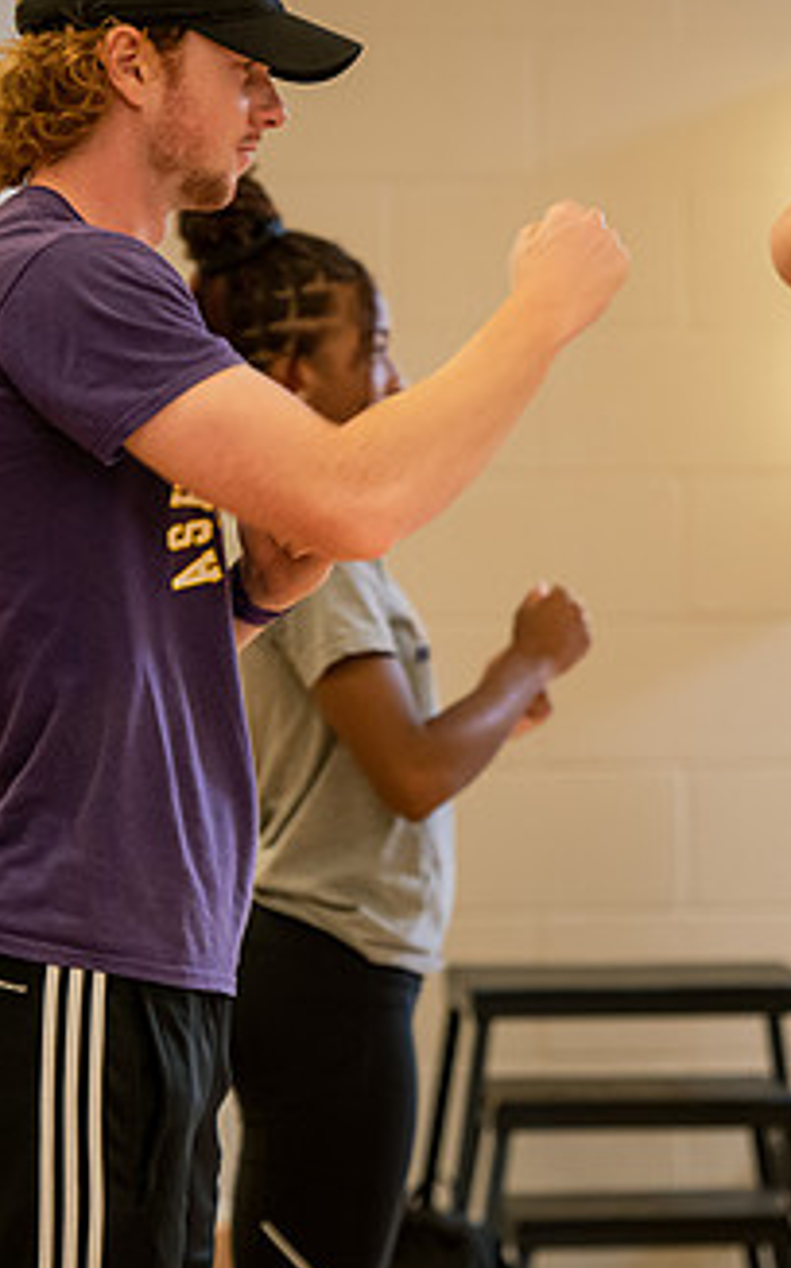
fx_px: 7805
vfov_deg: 9.3
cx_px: 717
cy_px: 607
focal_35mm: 226
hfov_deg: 5.8
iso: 1250
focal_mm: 125
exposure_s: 1/200
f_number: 3.2
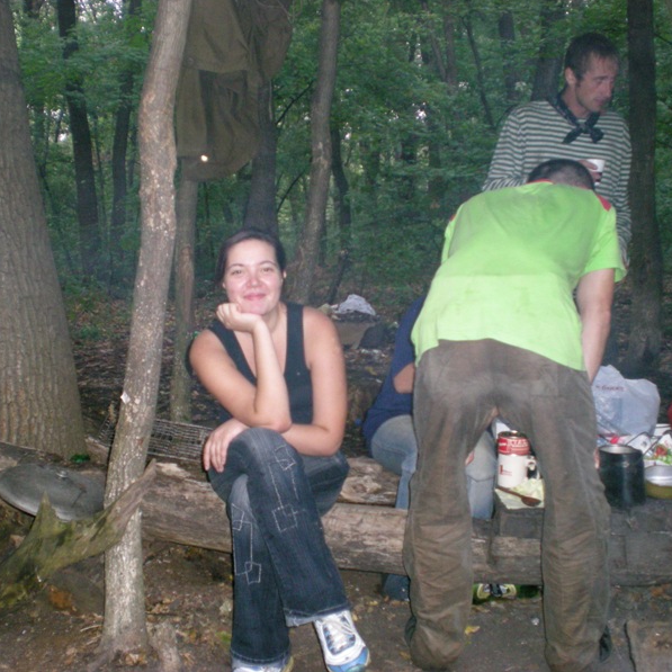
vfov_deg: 37.6
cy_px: 335
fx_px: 988
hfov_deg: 37.5
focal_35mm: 45
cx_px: 287
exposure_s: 1/60
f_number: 3.1
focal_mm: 6.3
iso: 329
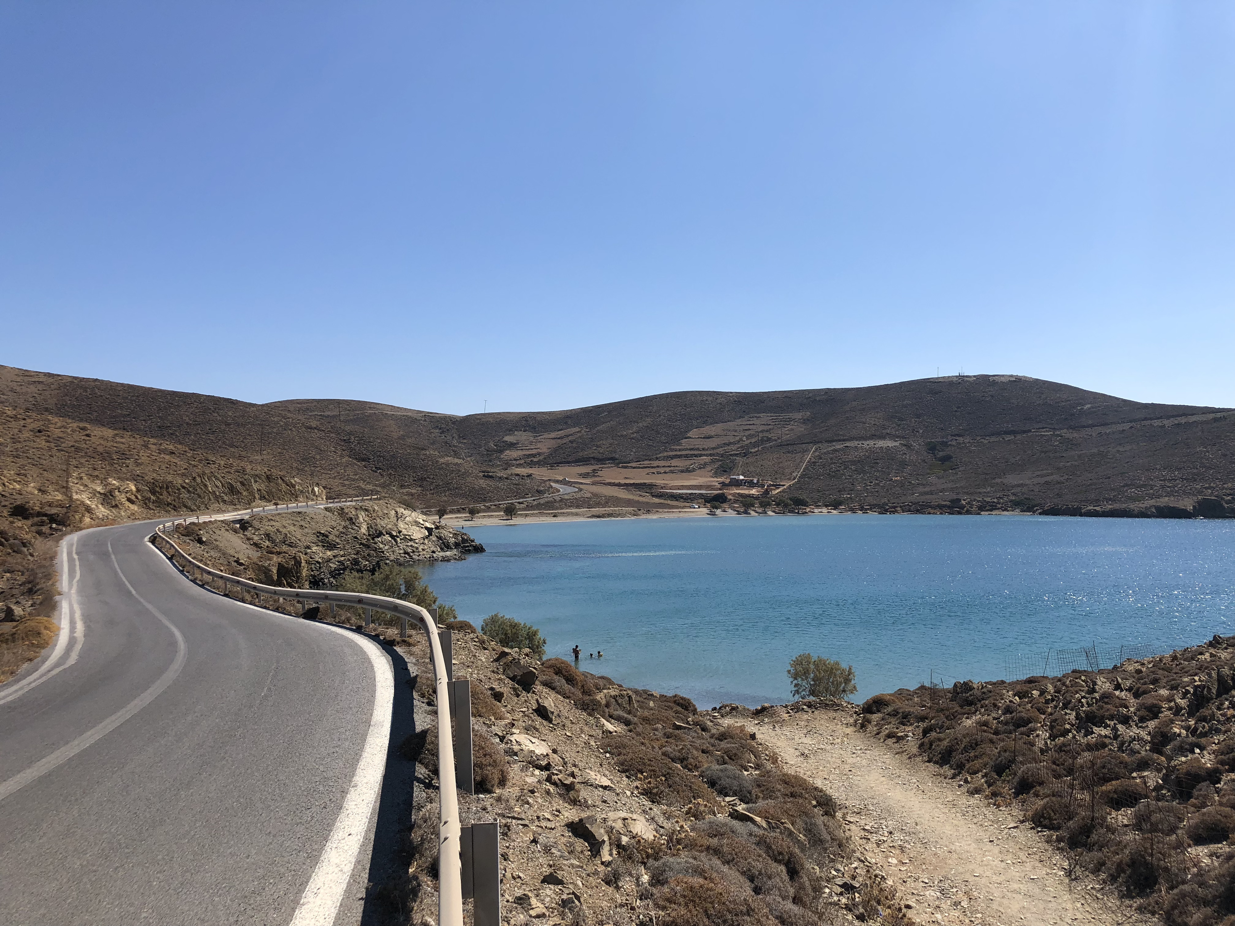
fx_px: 999
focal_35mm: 28
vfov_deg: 49.7
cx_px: 618
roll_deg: +1.0
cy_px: 463
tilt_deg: +3.4
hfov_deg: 63.4
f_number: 1.8
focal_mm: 4
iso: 25
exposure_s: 1/3436
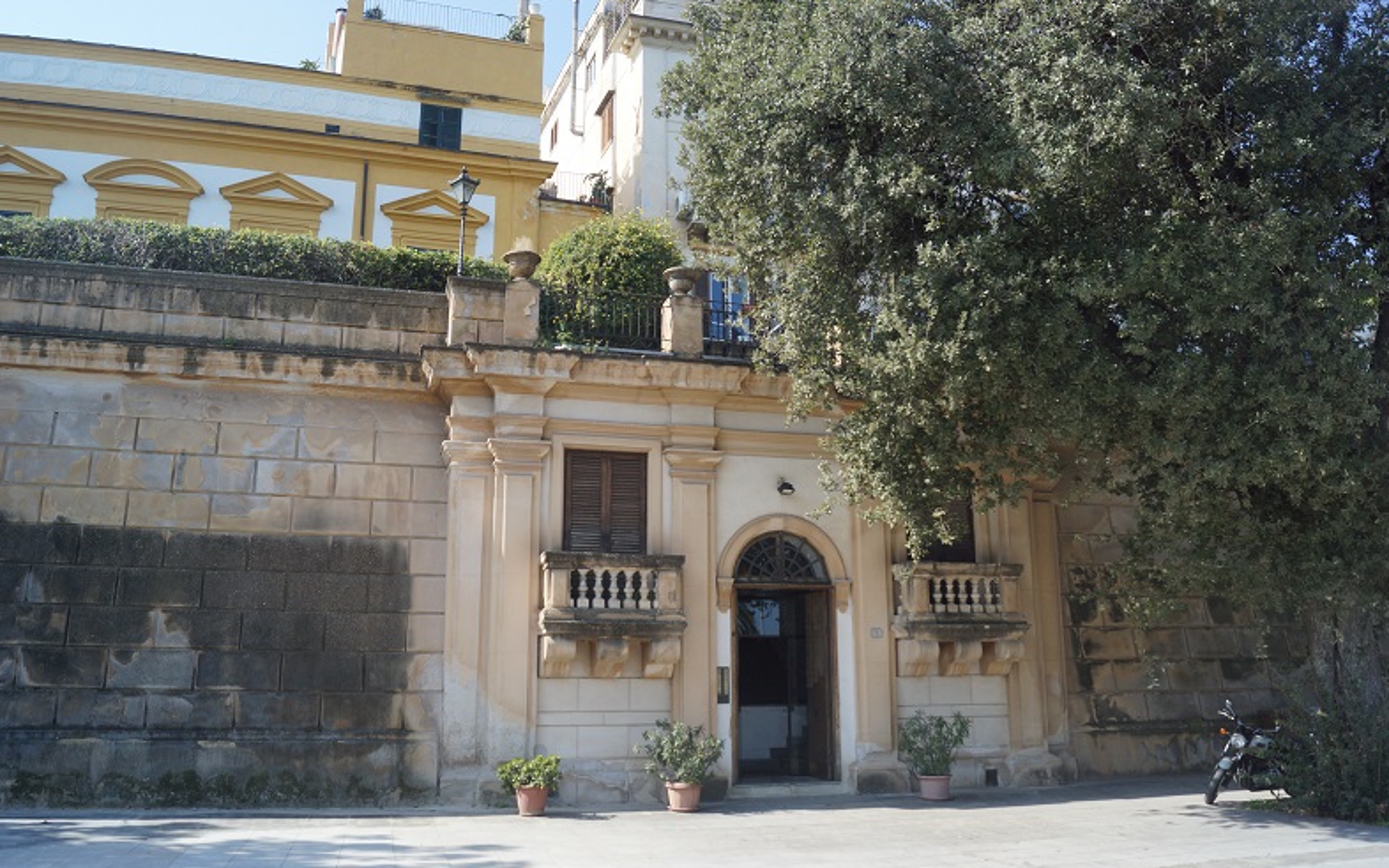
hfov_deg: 66.5
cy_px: 423
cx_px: 693
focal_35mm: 28
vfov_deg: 44.5
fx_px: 1060
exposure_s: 1/200
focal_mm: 18
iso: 100
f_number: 7.1
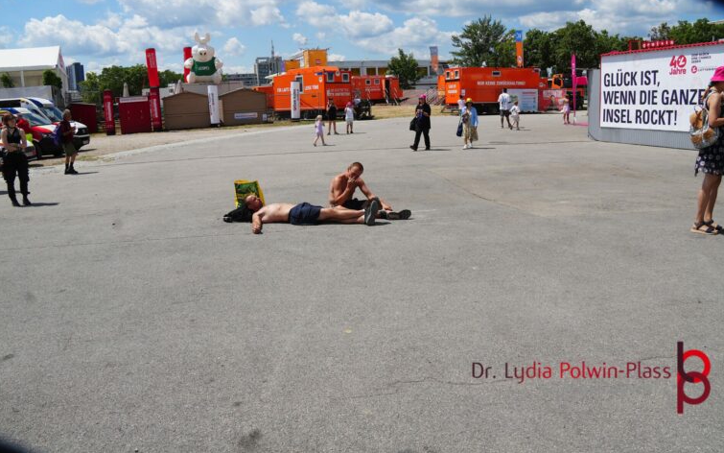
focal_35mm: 28
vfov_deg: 44.5
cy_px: 225
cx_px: 364
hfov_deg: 66.5
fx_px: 553
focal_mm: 18
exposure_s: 1/200
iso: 100
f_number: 10
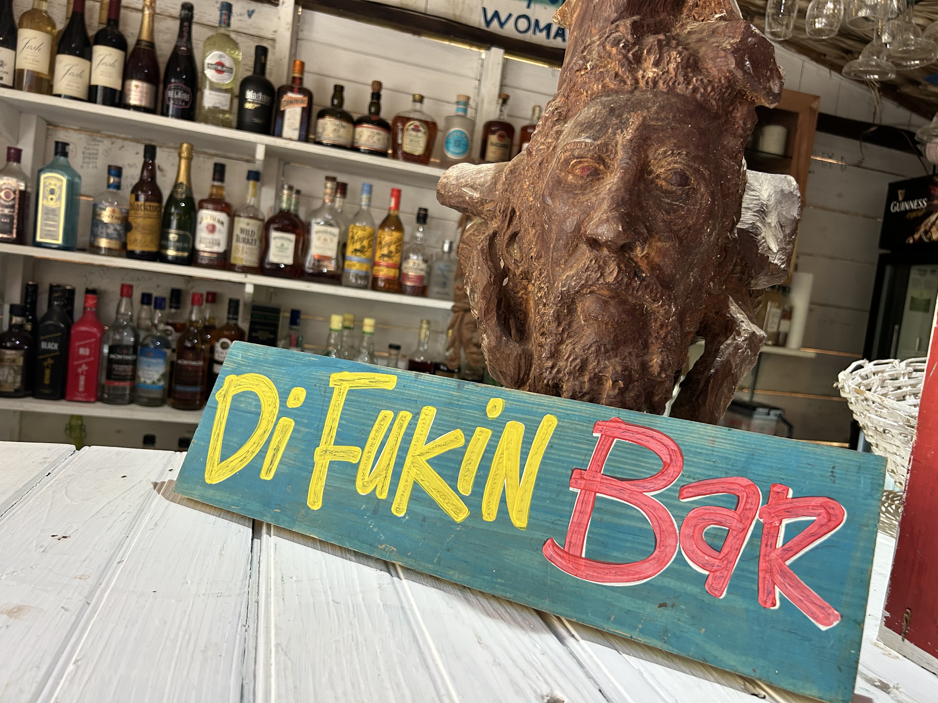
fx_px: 705
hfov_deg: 67.3
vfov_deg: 53.1
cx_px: 469
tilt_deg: -4.9
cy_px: 352
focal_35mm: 26
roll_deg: -6.7
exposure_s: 1/50
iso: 160
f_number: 1.5
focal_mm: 5.7
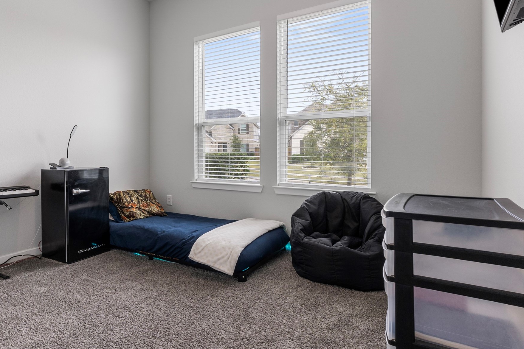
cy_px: 152
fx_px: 306
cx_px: 206
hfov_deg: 80.1
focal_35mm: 21
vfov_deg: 59.3
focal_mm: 11.5
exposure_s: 1/13
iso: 250
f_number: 9
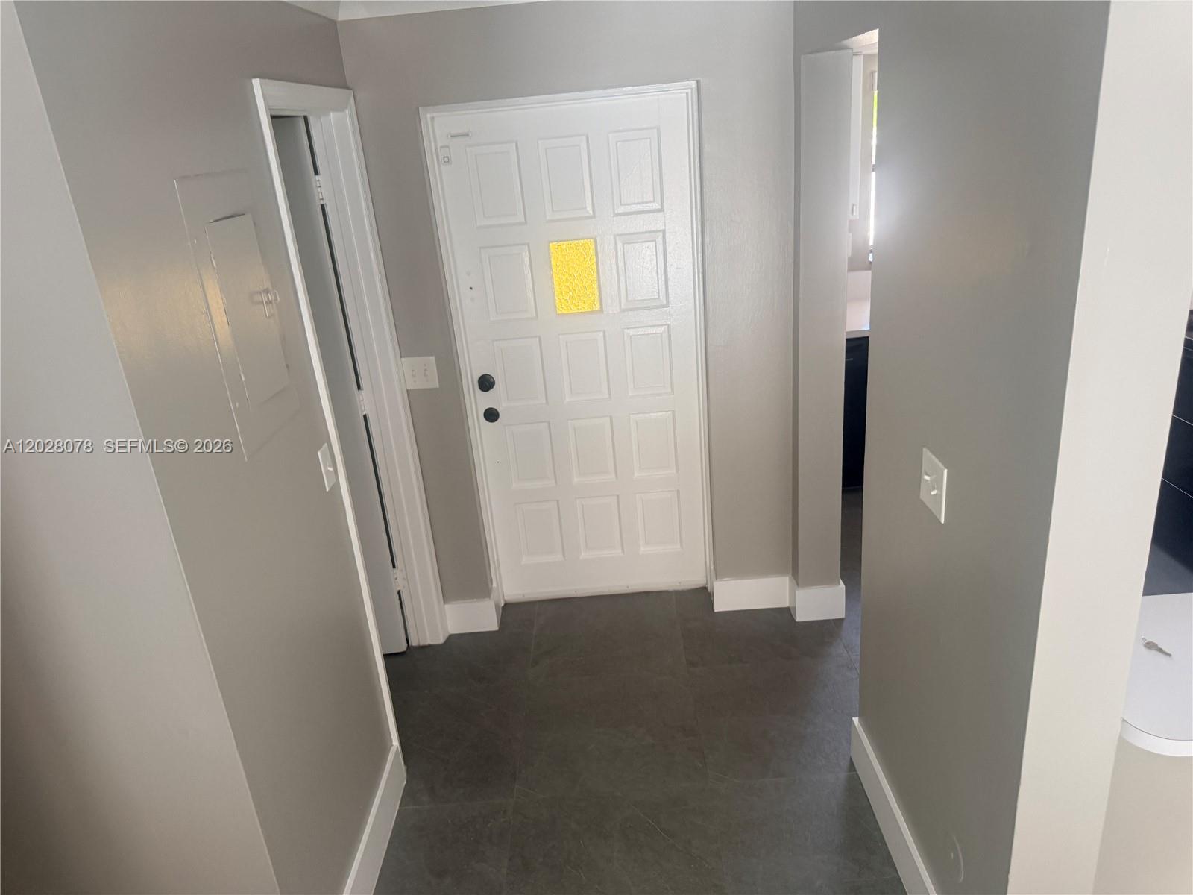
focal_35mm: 24
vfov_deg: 56.8
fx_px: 827
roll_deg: +3.8
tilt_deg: -20.8
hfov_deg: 71.6
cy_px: 448
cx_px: 596
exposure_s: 1/93
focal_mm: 6.76
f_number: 1.78
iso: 200
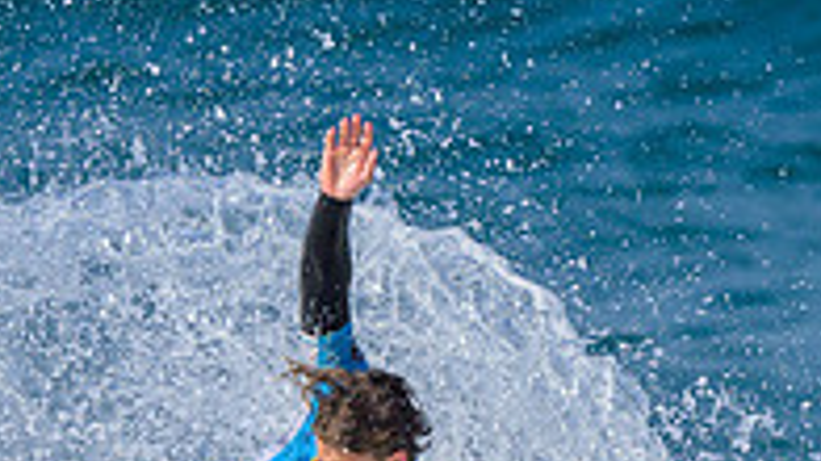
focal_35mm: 3409
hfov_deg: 0.6
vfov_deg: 0.4
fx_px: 74172
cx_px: 264
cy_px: 787
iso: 220
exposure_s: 1/2000
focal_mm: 800
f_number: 6.3
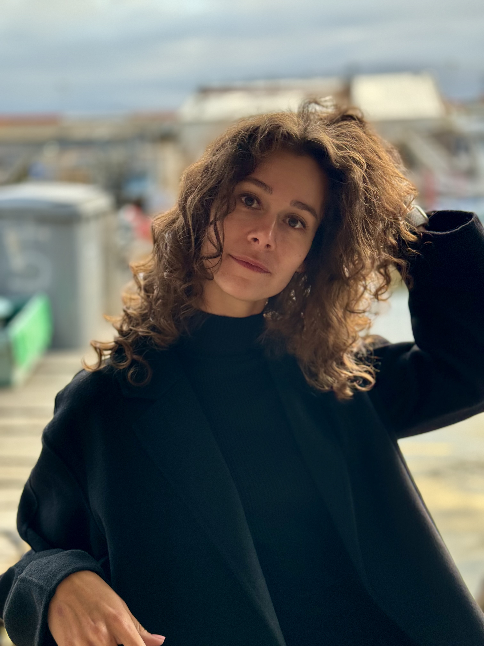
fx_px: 895
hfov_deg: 30.3
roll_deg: +1.3
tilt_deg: -9.9
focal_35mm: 48
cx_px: 242
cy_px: 323
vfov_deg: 39.7
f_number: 1.78
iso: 80
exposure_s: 1/121
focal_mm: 6.86
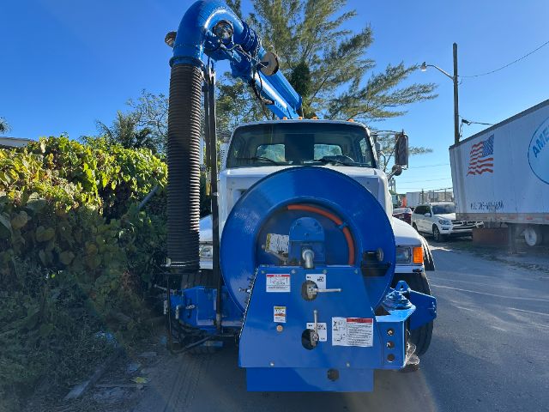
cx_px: 274
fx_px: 381
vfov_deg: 56.8
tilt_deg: -0.6
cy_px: 206
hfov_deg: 71.6
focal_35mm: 24
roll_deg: +0.9
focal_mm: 6.86
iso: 80
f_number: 1.78
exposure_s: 1/2070
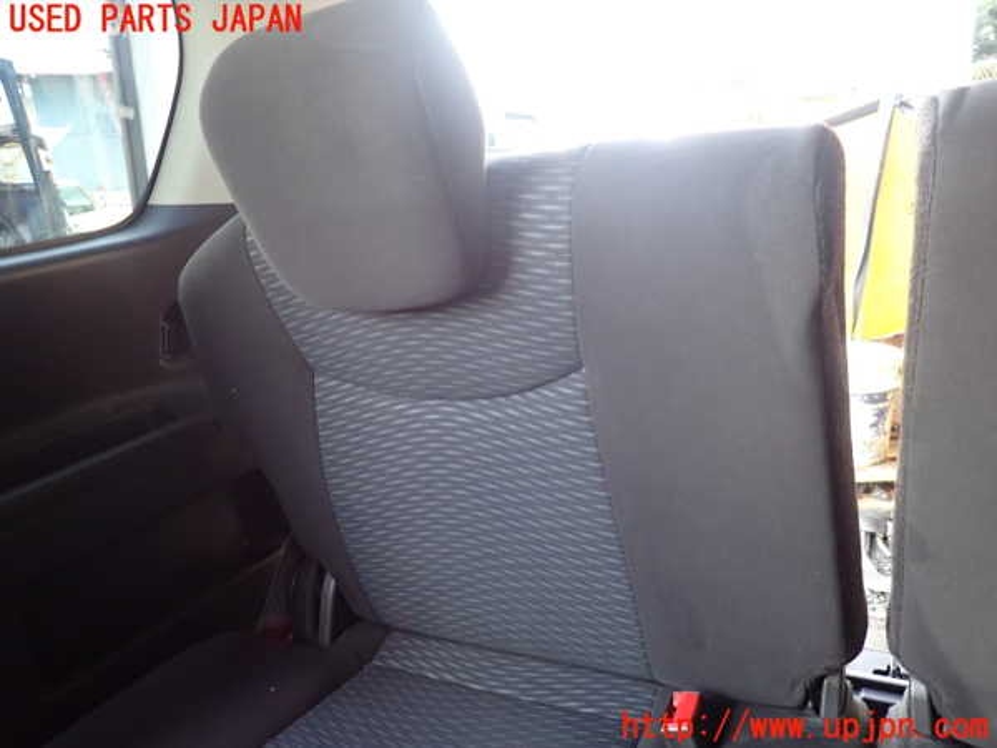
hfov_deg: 69.4
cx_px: 498
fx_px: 720
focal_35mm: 25
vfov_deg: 54.9
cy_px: 374
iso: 200
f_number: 2
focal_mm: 4.5
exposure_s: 1/30
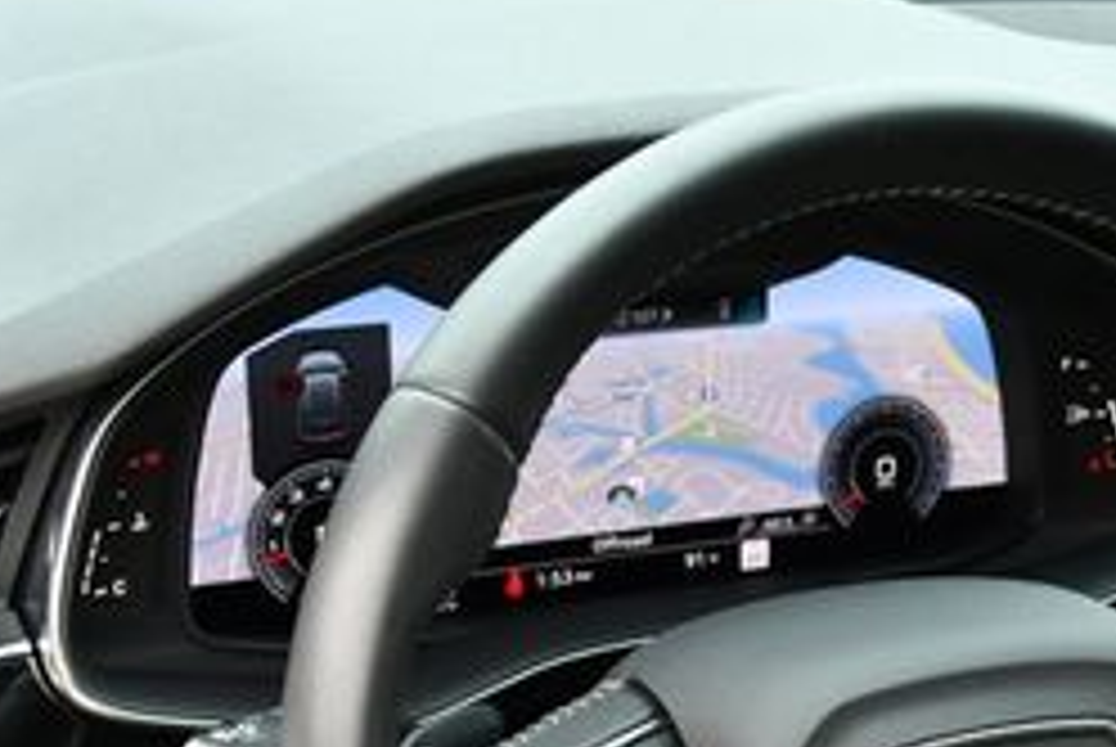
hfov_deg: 20.8
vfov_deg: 14.4
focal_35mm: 93
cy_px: 824
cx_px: 1224
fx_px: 2886
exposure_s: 1/250
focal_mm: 18
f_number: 4.5
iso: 400
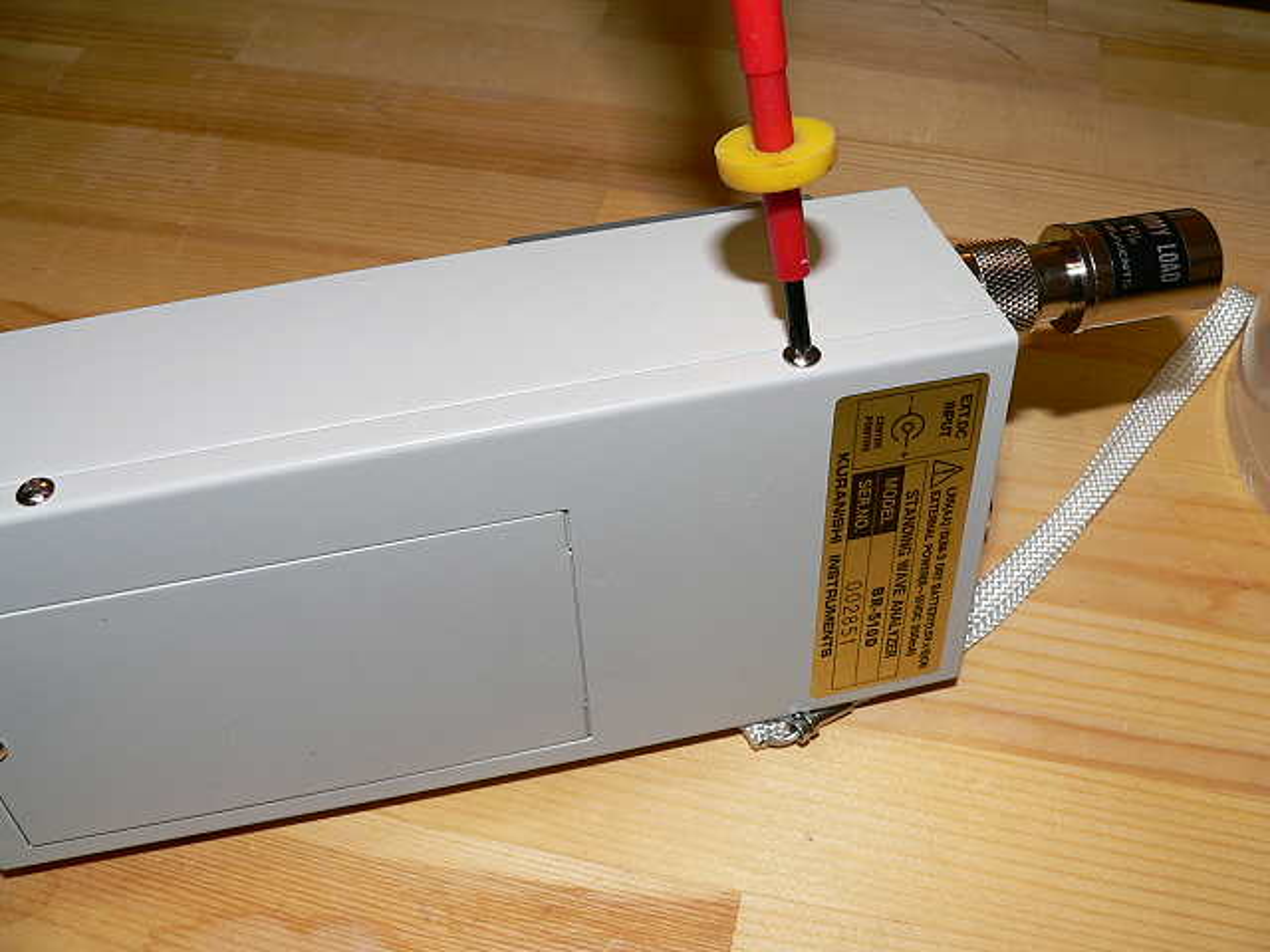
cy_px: 476
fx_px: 1321
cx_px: 635
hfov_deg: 51.4
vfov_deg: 39.7
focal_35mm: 36
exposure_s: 1/30
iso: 100
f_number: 4
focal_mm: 6
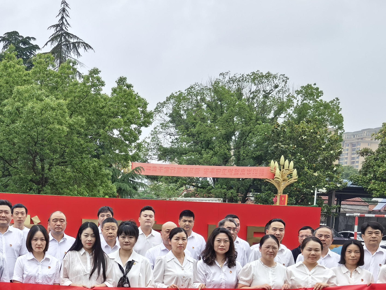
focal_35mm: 59
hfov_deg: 31.1
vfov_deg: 24.2
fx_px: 658
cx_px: 32
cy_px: 253
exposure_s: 1/4630
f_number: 1.6
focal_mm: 5.34
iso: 50
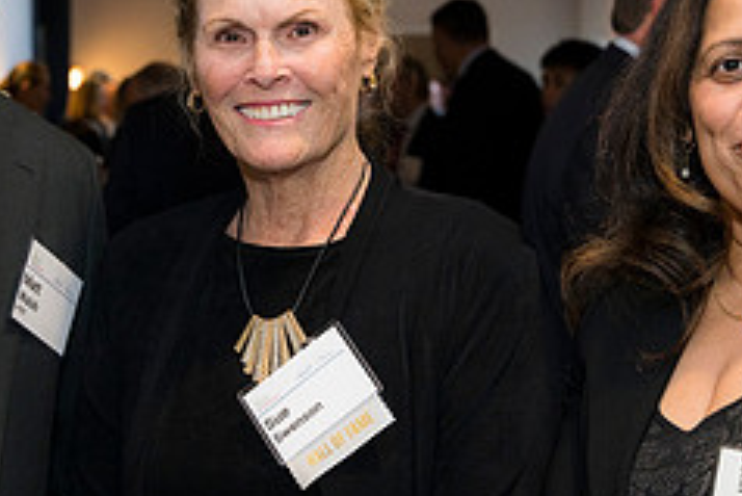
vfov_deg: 14.4
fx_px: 1959
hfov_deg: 21.4
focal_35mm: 95
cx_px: 293
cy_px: 270
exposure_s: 1/125
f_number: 4
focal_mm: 39
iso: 800
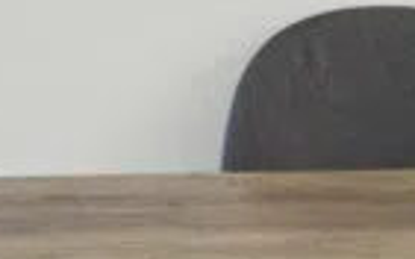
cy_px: 603
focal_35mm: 111
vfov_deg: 10.3
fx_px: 1255
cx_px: 521
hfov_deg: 17.7
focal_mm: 5.4
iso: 640
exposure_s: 1/50
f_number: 1.8
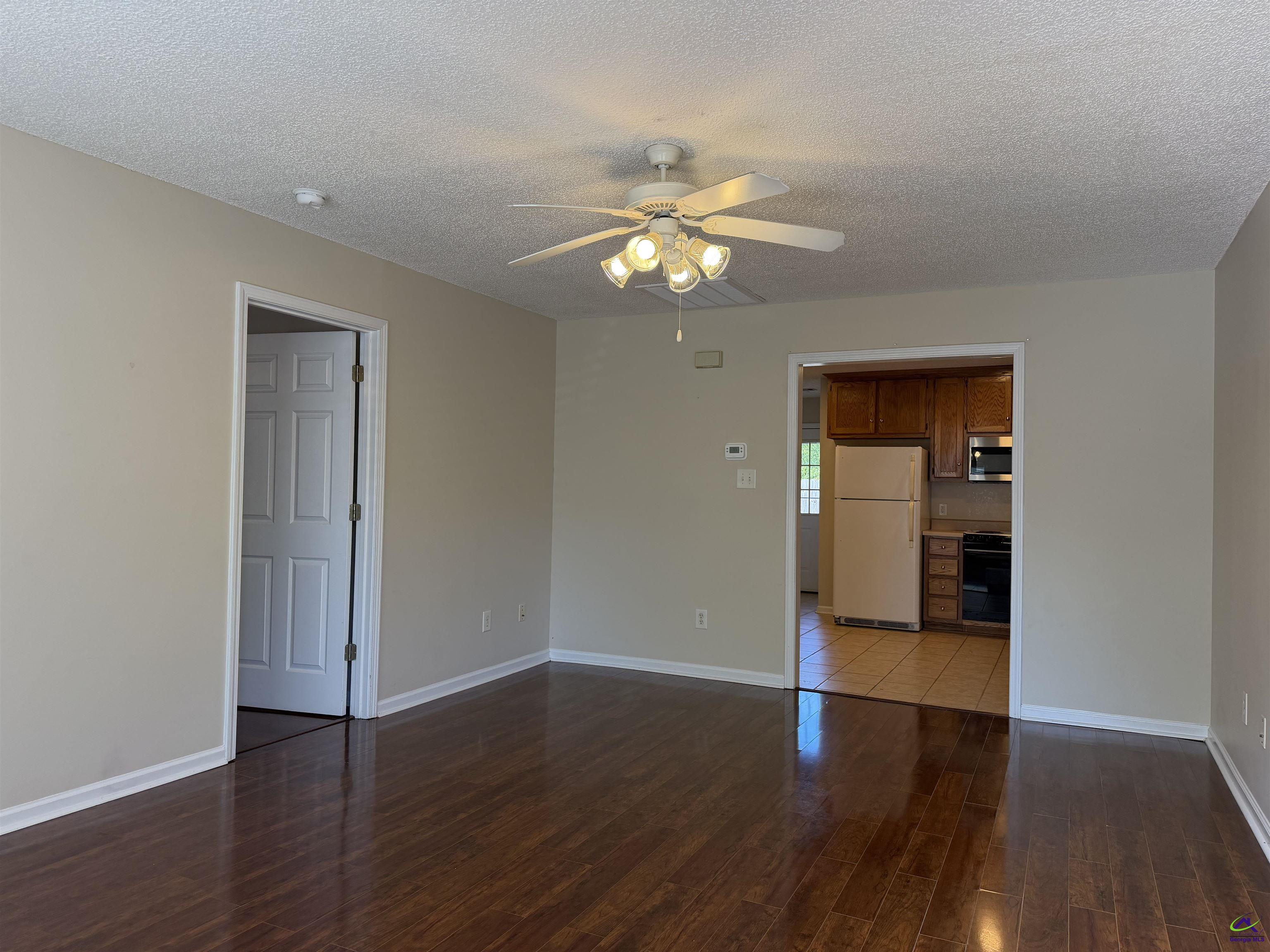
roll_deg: -1.0
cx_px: 635
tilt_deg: +1.2
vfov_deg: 56.8
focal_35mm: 24
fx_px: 881
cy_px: 476
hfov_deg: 71.6
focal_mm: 6.76
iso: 125
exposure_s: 1/200
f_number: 1.78
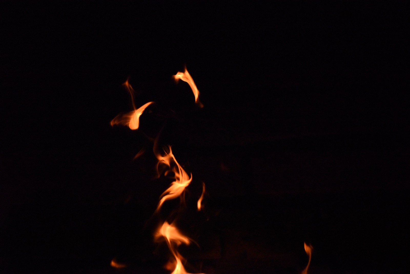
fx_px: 1196
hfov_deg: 19.4
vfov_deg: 13.1
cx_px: 205
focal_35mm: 105
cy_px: 137
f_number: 3.2
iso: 12800
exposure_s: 1/8000
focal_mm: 105
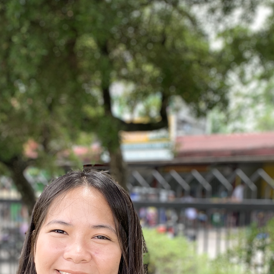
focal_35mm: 55
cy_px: 244
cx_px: 87
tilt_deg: -3.1
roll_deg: +0.5
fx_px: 493
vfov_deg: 29.8
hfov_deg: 30.8
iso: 25
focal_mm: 4.25
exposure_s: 1/305
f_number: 1.8
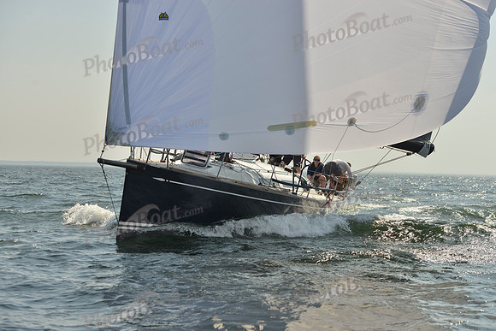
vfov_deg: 16.1
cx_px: 248
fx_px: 1171
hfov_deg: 23.9
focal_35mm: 85
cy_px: 166
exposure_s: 1/1600
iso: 200
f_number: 6.3
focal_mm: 85
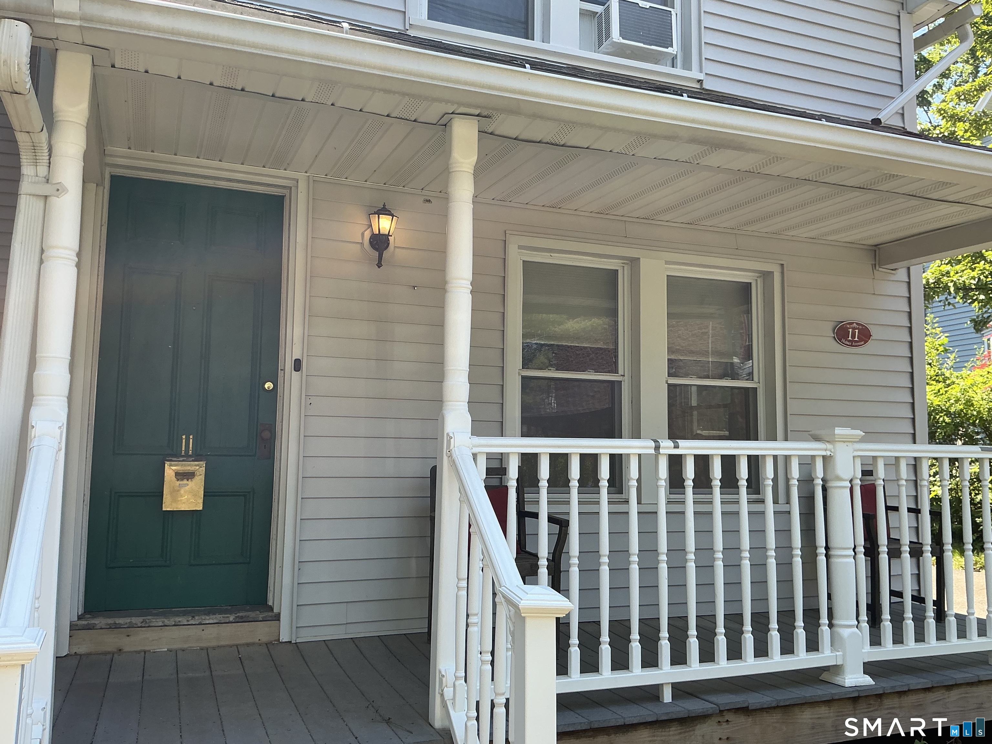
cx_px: 496
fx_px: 802
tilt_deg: +6.7
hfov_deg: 63.4
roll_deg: -0.2
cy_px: 372
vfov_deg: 49.7
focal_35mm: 28
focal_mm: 3
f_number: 1.8
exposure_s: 1/367
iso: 25
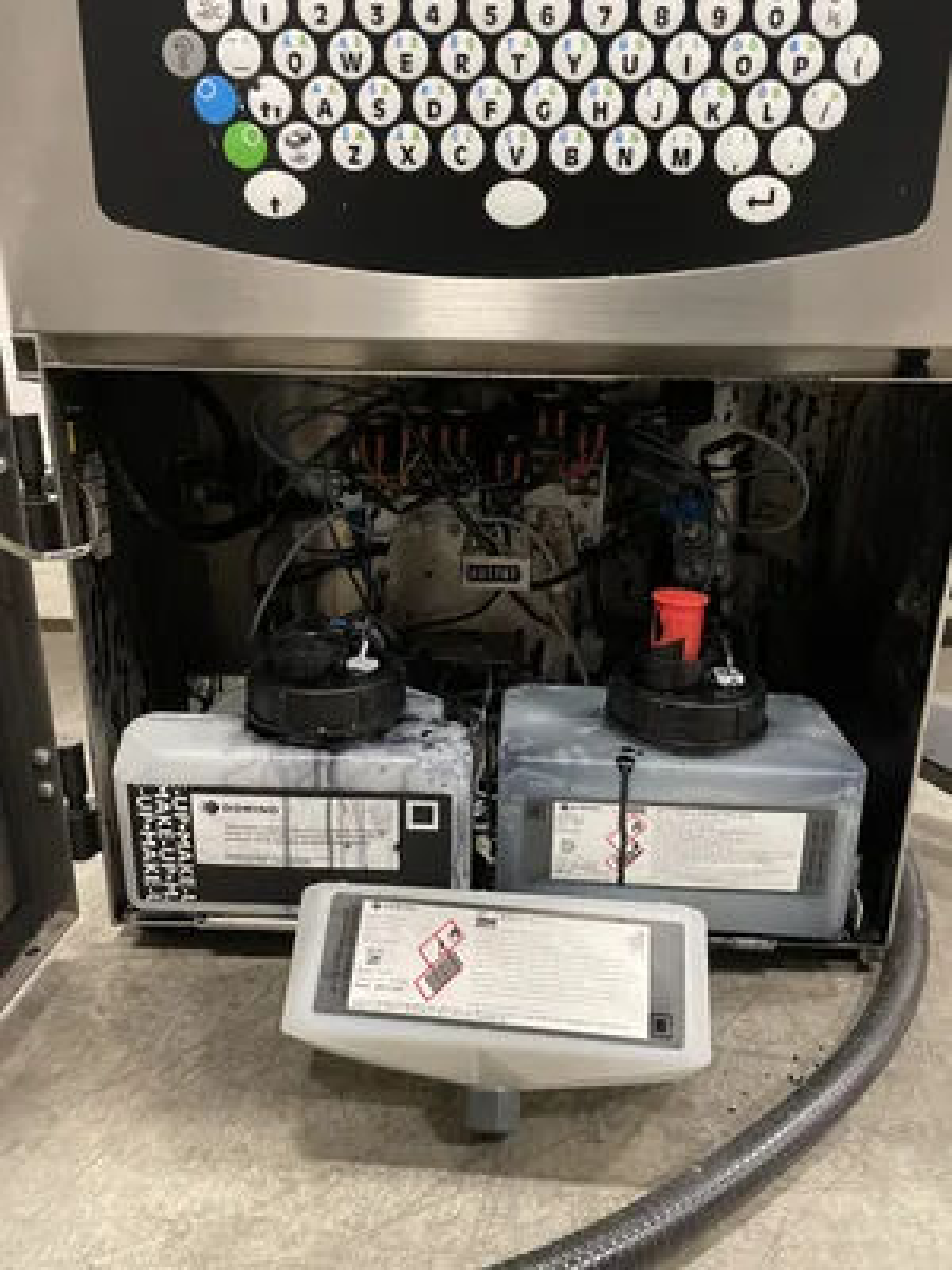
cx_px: 476
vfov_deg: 67.3
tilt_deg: -18.3
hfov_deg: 53.1
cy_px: 635
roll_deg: -1.1
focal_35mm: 26
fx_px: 953
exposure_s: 1/40
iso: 500
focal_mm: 4.2
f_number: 1.6
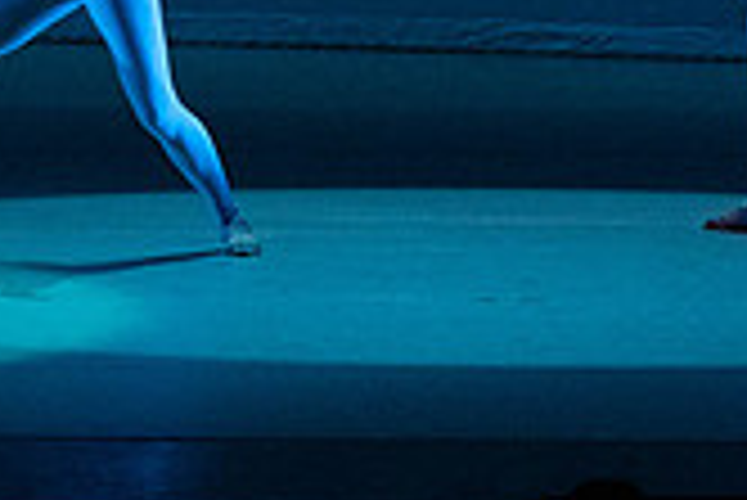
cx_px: 225
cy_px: -300
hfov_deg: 3.1
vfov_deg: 2.1
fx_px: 13707
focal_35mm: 660
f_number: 5.6
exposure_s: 1/400
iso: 16000
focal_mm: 189
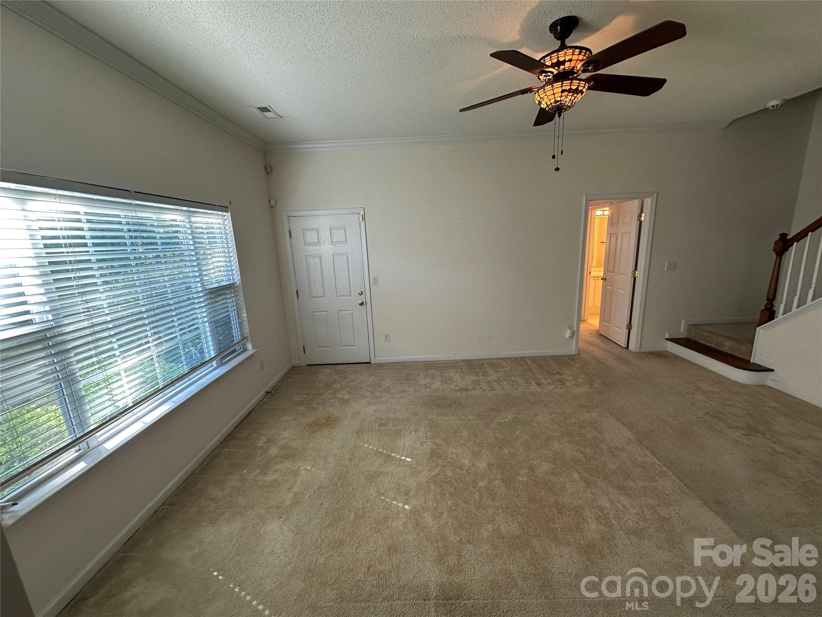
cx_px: 411
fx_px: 332
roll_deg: +2.0
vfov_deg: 85.7
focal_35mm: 14
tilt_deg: -12.0
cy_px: 308
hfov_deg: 102.1
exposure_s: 1/120
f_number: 2.2
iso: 160
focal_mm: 2.22
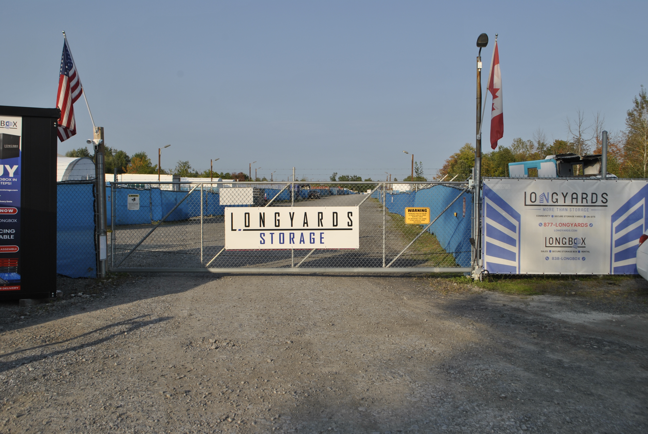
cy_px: 217
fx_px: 649
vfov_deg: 37.0
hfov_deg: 53.1
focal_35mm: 36
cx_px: 324
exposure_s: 1/250
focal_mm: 24
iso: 100
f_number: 8
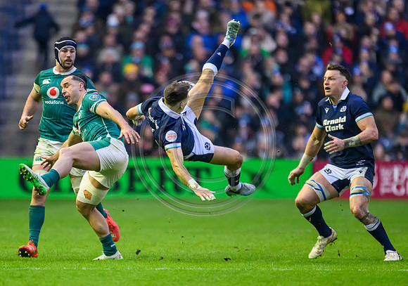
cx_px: 144
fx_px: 9041
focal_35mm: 785
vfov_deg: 1.8
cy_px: 167
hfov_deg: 2.6
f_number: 4
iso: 6400
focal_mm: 560
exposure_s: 1/1250
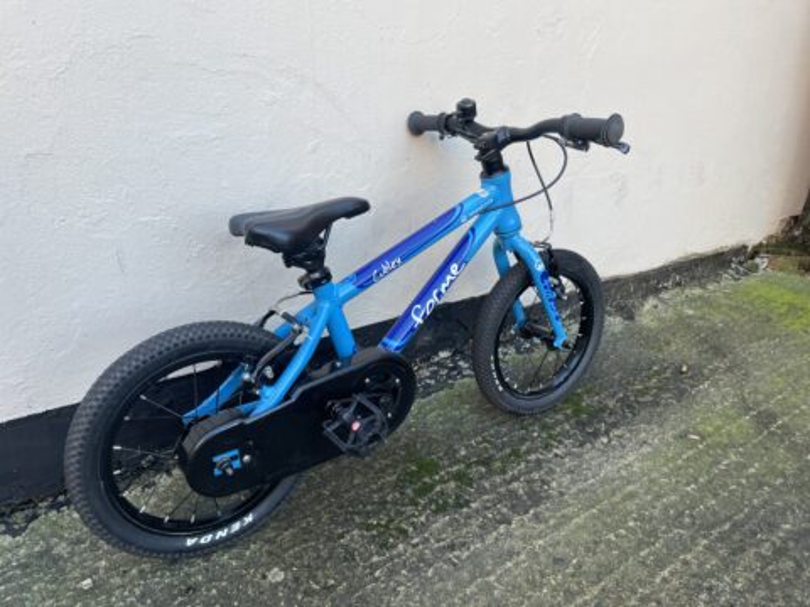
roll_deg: -2.4
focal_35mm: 26
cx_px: 405
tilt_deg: -24.1
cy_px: 304
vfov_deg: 53.1
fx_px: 608
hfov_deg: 67.3
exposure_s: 1/121
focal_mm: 4.2
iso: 32
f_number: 1.6
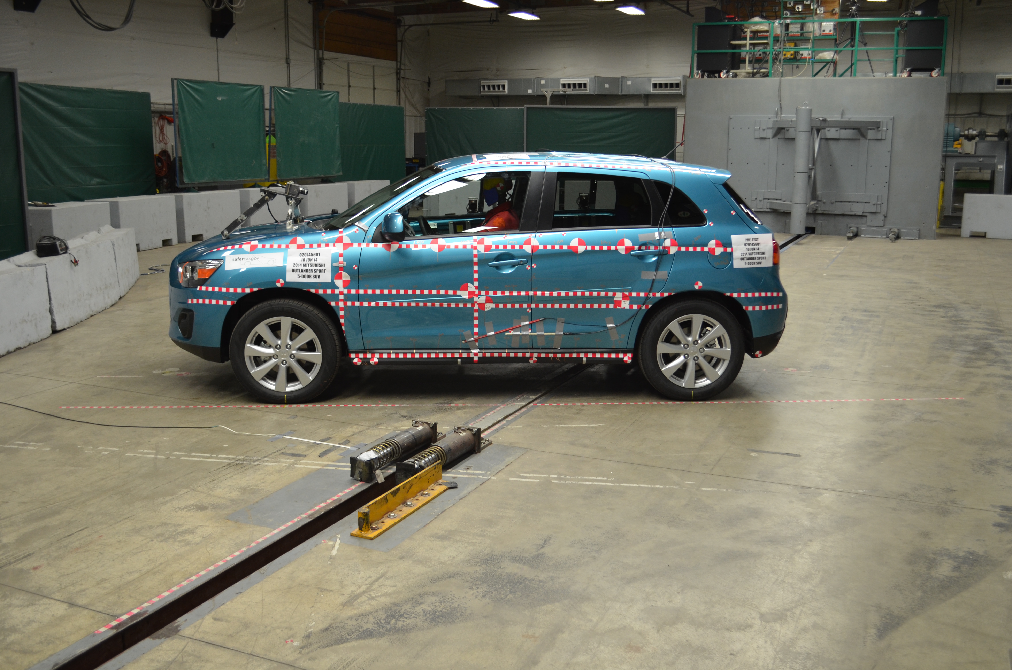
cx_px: 506
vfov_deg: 39.8
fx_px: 926
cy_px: 335
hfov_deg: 57.3
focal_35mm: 33
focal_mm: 22
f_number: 5
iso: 400
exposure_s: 1/100
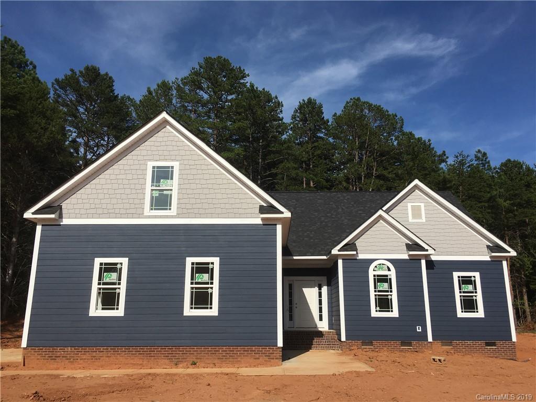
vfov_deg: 48.2
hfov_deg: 61.7
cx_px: 268
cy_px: 201
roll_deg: +0.0
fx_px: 449
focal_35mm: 29
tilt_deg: +14.7
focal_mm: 4.15
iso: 25
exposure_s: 1/3344
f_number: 2.2
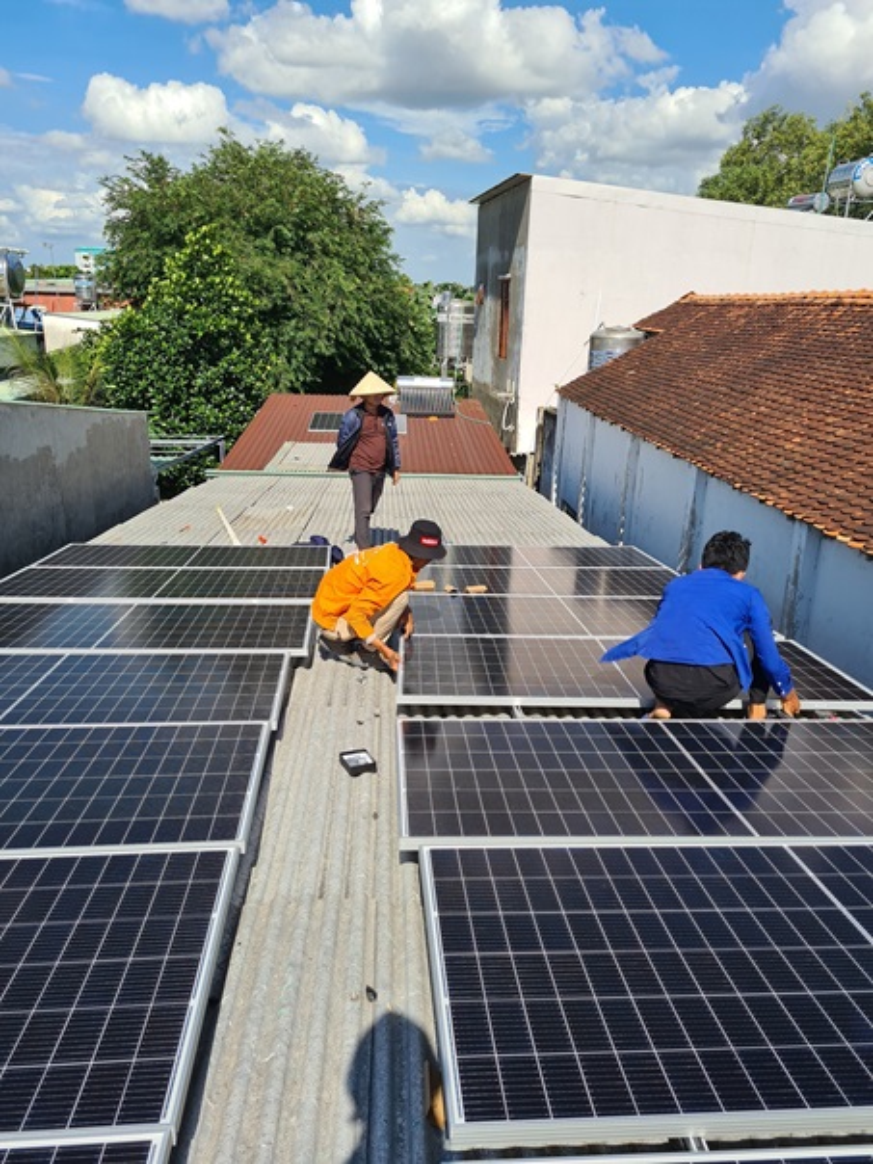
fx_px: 874
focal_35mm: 26
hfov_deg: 53.1
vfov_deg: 67.3
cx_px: 436
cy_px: 582
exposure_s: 1/2944
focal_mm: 5.4
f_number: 1.8
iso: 50
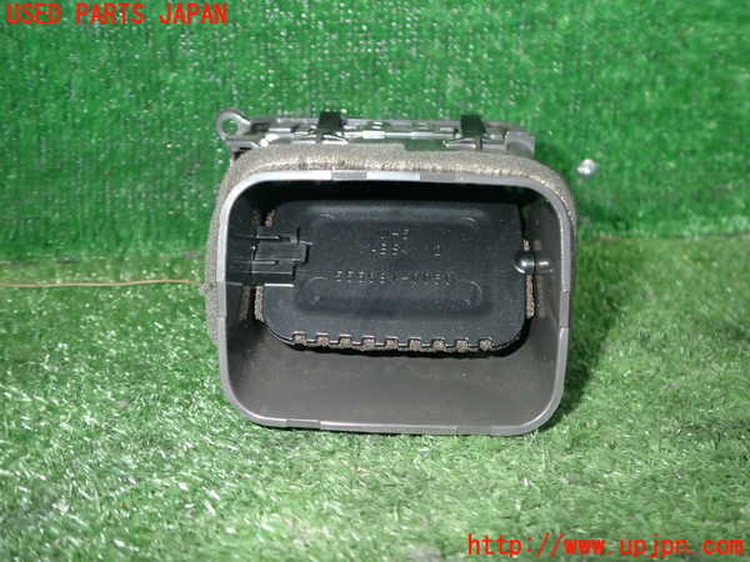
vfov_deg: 46.8
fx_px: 650
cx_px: 375
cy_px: 281
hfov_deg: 60.0
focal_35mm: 30
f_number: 6.3
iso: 320
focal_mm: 5.4
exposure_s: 1/30
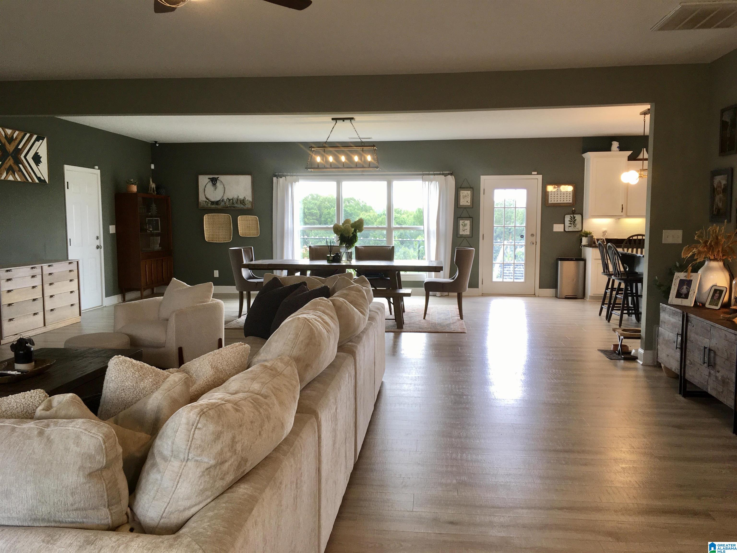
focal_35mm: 29
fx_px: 617
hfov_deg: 61.7
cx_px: 368
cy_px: 276
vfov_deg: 48.2
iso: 25
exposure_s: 1/60
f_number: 2.2
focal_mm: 4.15
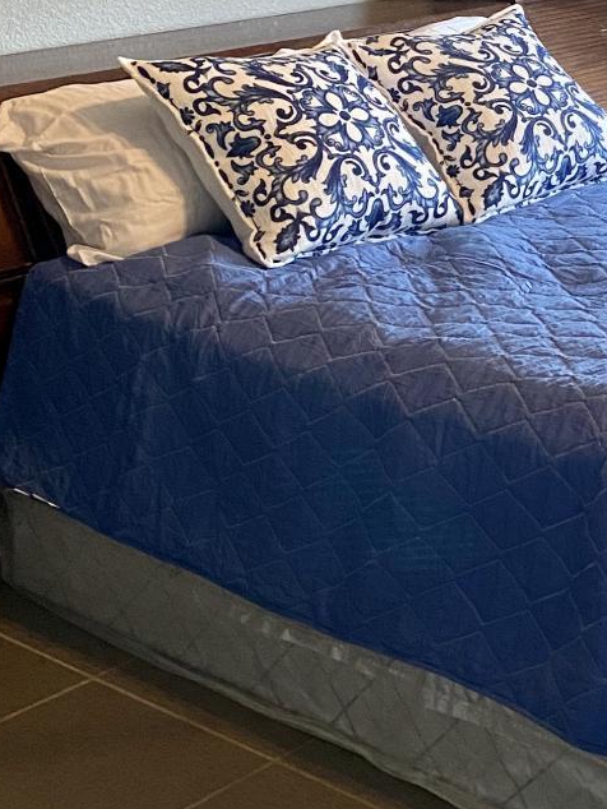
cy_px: 27
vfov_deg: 23.0
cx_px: 759
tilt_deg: -7.5
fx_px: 1916
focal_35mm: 82
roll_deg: -0.8
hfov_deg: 17.1
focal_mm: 4.25
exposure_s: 1/60
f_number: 1.8
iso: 250
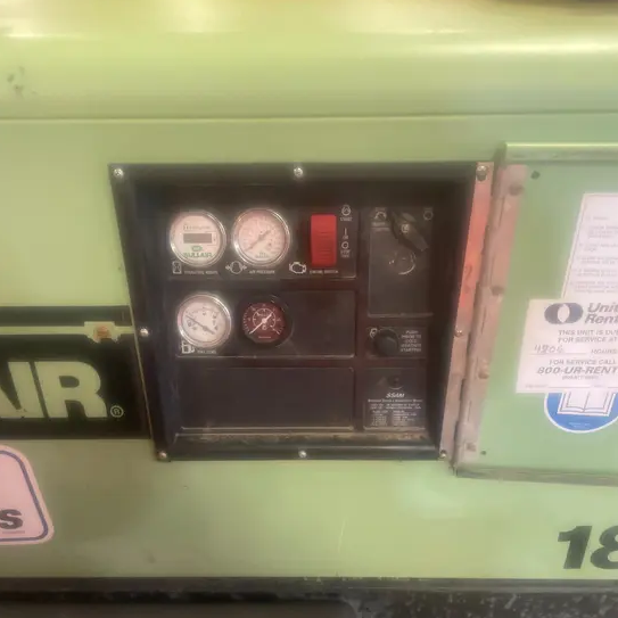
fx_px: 626
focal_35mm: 31
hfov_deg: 52.5
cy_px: 369
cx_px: 306
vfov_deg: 52.2
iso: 400
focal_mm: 4.2
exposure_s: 1/60
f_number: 1.6
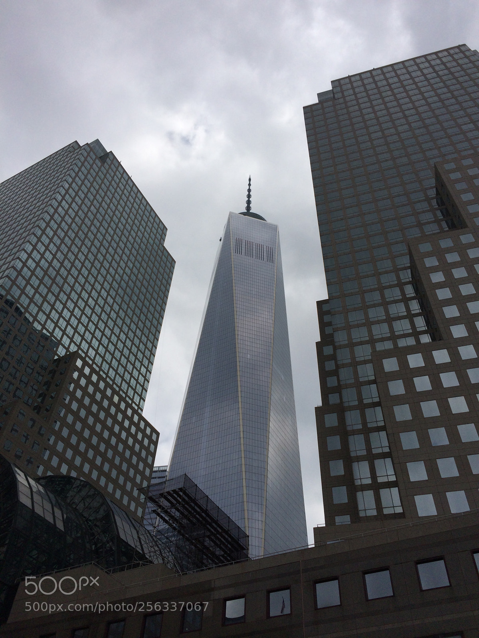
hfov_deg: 46.8
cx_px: 240
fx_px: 554
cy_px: 319
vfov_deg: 60.0
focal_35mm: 30
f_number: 2.2
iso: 40
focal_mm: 4.12
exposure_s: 1/8264
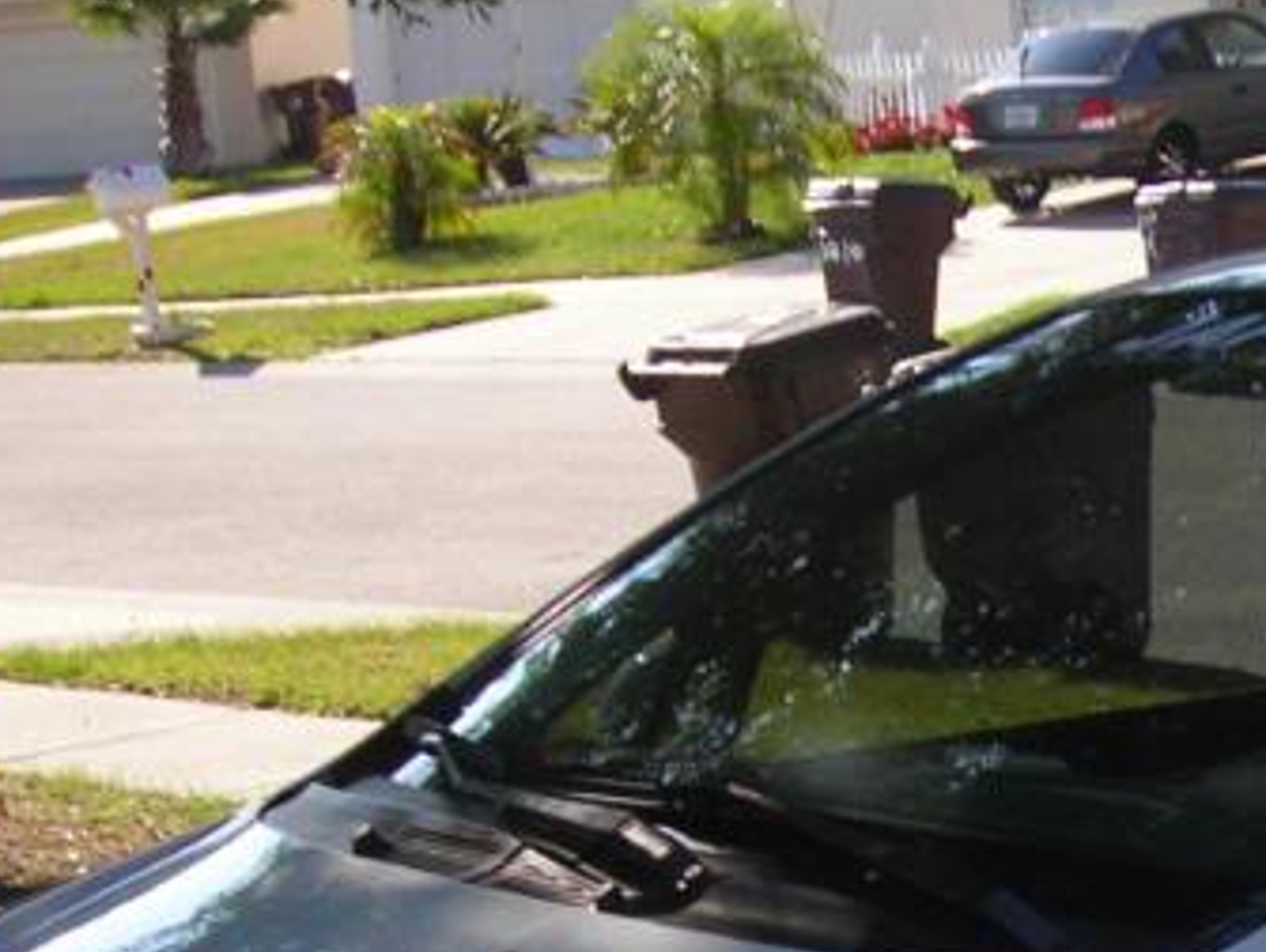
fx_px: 4247
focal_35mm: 116
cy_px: 1307
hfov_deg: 16.5
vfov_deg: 12.3
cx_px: 1338
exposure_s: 1/269
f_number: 3.2
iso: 50
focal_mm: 6.3
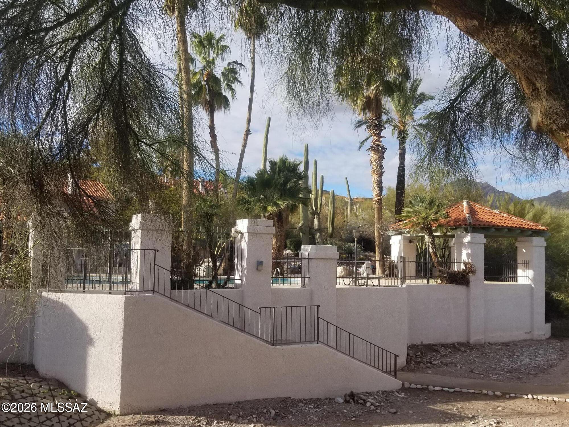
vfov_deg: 53.1
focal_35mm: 26
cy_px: 214
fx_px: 427
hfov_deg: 67.3
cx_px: 284
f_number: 1.7
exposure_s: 1/1681
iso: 50
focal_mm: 4.25
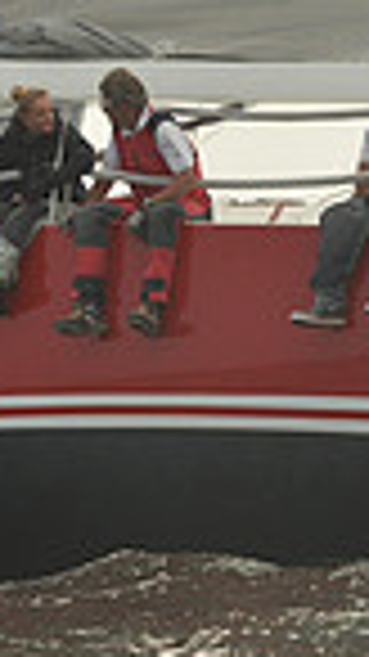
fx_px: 5085
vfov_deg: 7.4
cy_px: 38
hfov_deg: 4.2
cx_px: 158
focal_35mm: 292
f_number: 8
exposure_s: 1/1250
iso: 320
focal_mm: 70
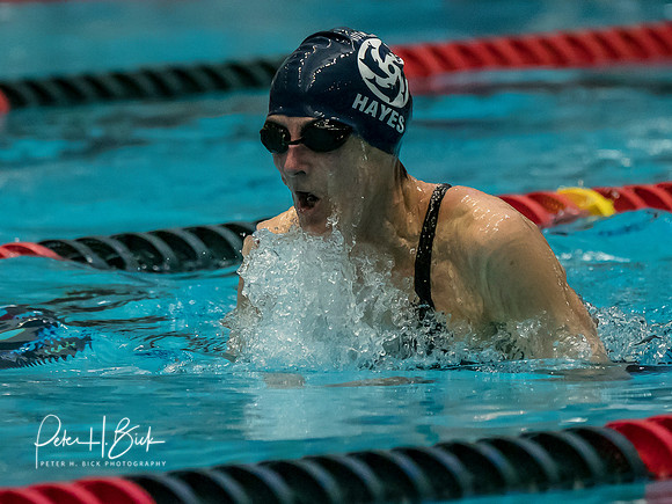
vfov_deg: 1.9
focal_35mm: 804
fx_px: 15604
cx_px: 344
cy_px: 299
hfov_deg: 2.5
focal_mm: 200
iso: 3200
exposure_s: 1/1600
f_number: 2.8
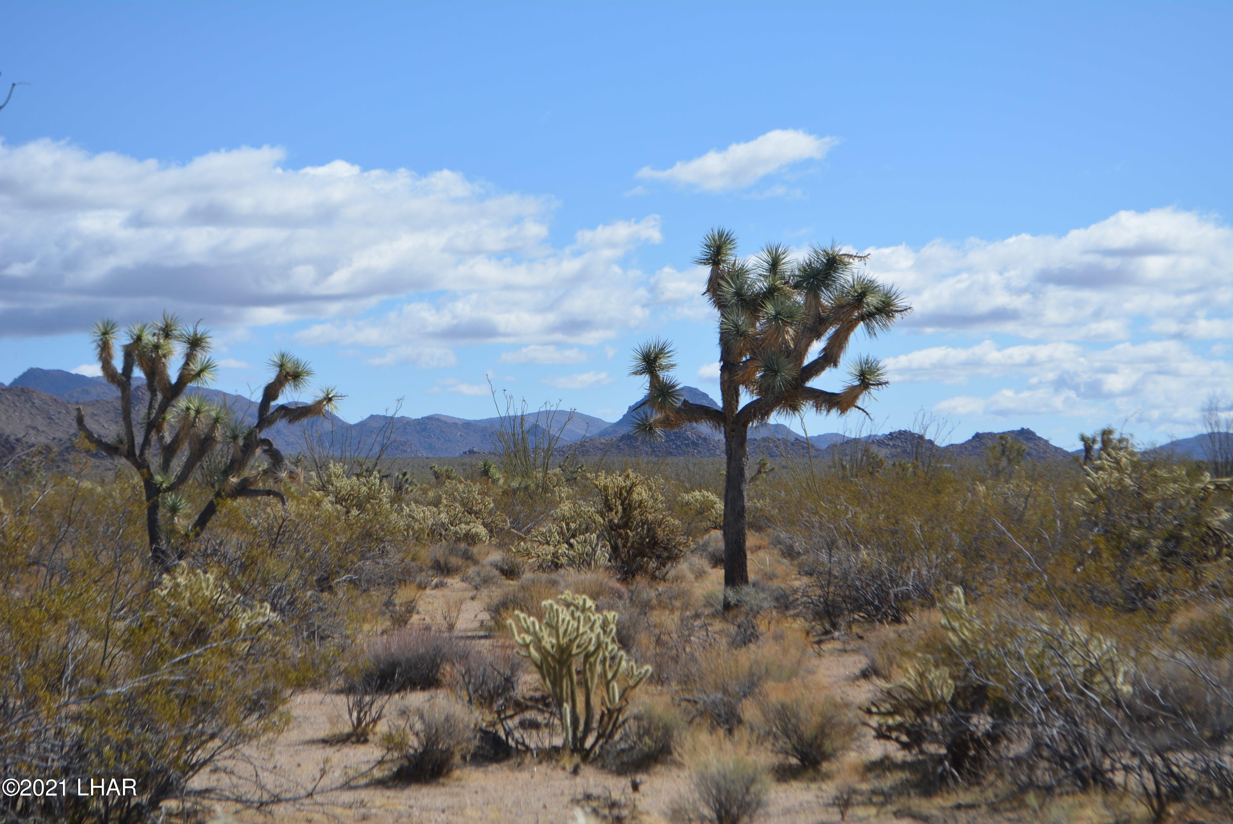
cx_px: 616
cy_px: 412
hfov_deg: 24.6
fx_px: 2828
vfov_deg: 16.6
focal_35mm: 82
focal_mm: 55
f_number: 7.1
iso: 400
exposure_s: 1/2000
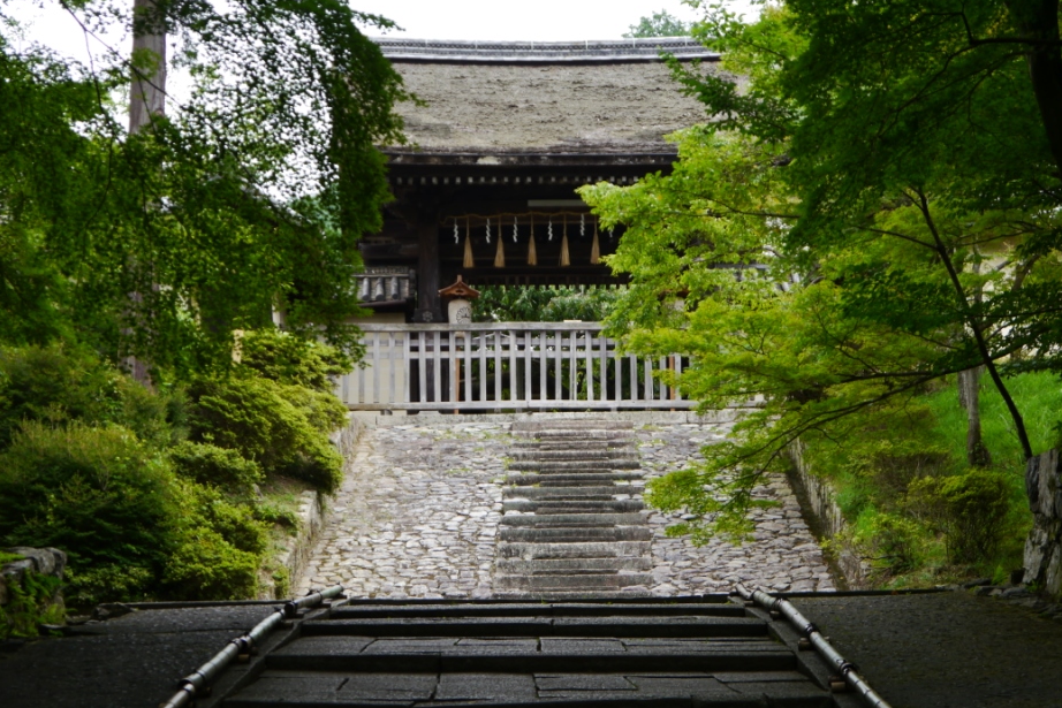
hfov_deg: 21.0
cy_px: 429
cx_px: 505
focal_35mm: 97
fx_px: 2862
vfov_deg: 14.1
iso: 160
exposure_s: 1/125
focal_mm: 42
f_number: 5.6
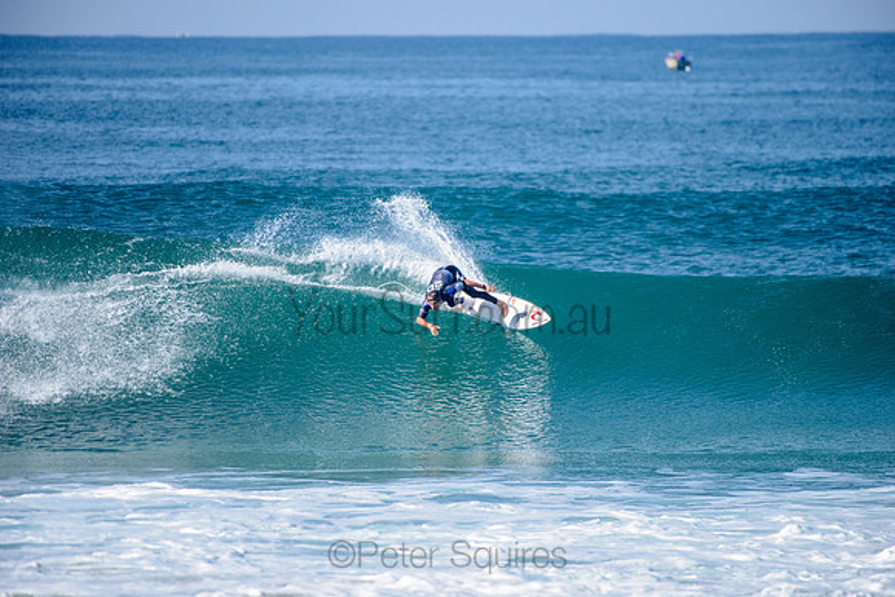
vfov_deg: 2.8
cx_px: 448
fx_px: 12433
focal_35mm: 500
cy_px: 298
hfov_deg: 4.1
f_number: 5.6
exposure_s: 1/2500
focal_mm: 500
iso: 250
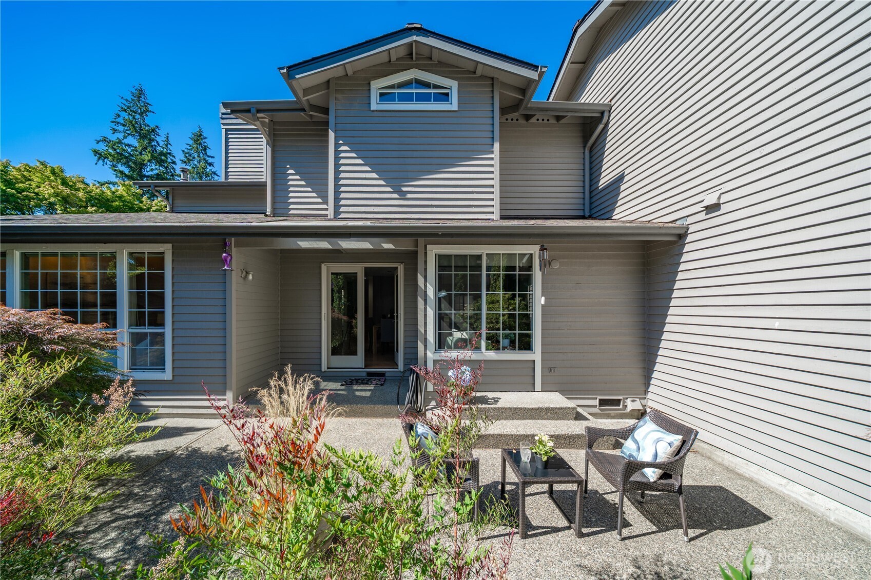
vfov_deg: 90.0
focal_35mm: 12
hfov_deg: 112.6
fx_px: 290
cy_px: 290
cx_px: 436
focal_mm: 12
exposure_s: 1/160
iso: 100
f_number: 6.3
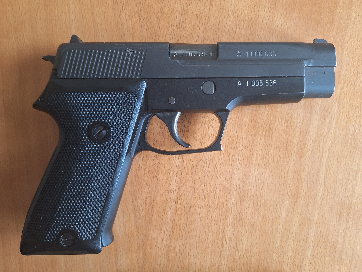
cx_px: 181
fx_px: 241
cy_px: 136
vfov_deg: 58.9
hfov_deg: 73.9
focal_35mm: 23
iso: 160
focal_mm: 5.54
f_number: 1.8
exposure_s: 1/50
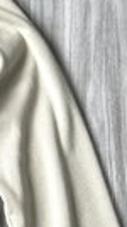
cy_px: 209
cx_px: -193
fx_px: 679
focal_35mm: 113
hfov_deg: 9.4
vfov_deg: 18.6
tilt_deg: -86.2
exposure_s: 1/100
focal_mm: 5.7
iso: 32
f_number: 1.5
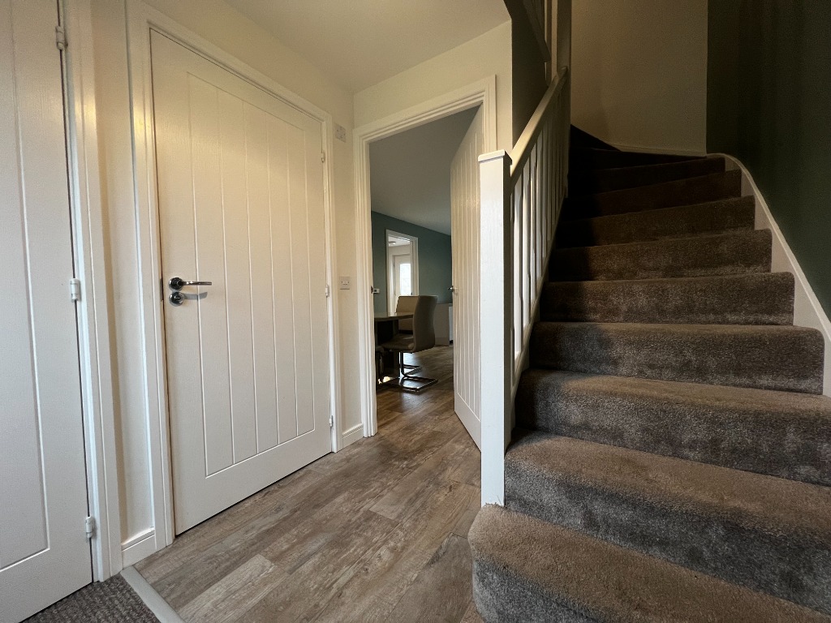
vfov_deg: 89.9
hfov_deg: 106.2
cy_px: 312
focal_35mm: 13
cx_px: 416
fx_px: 312
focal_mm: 1.57
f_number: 1.8
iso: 160
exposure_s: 1/50
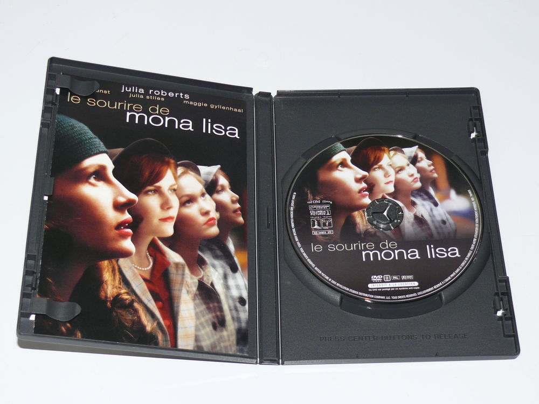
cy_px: 202
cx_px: 270
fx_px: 1090
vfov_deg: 21.0
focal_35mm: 70
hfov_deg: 27.8
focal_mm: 11.9
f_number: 3.2
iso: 100
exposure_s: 1/30
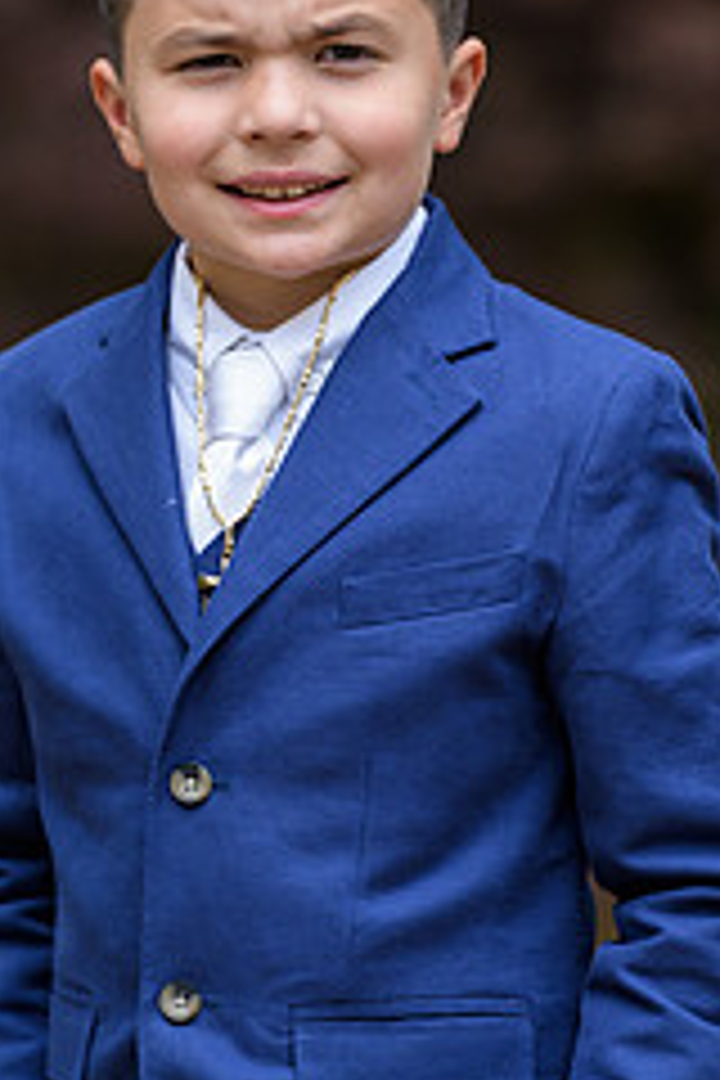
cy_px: 526
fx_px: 11249
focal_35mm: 375
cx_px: 279
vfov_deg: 5.5
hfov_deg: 3.7
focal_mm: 200
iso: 200
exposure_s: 1/800
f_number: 3.2
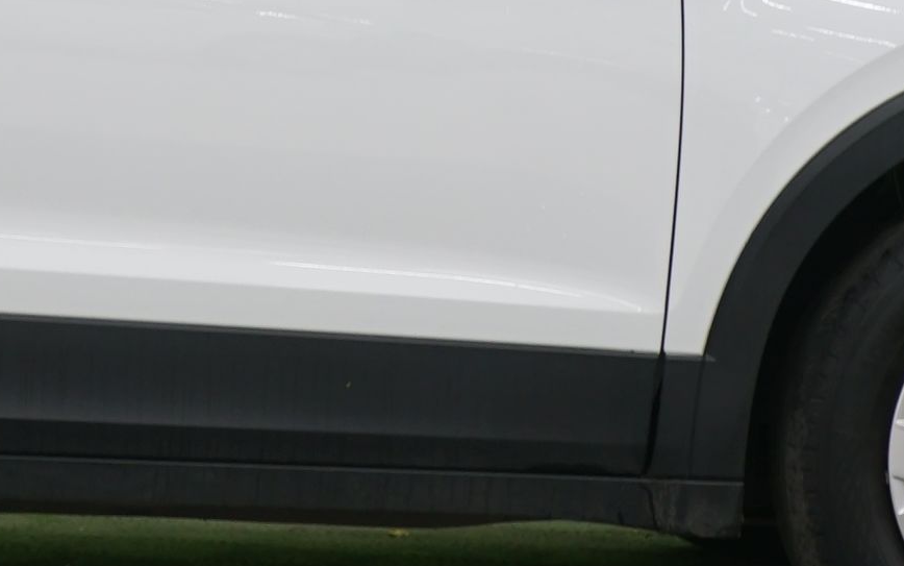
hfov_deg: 9.0
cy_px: -261
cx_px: -47
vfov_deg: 5.6
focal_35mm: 231
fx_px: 5693
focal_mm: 50
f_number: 5
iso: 400
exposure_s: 1/8
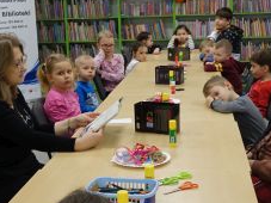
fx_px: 509
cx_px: 128
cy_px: 145
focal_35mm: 65
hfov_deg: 29.8
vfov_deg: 22.4
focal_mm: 8.8
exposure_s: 1/30
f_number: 2.8
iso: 160
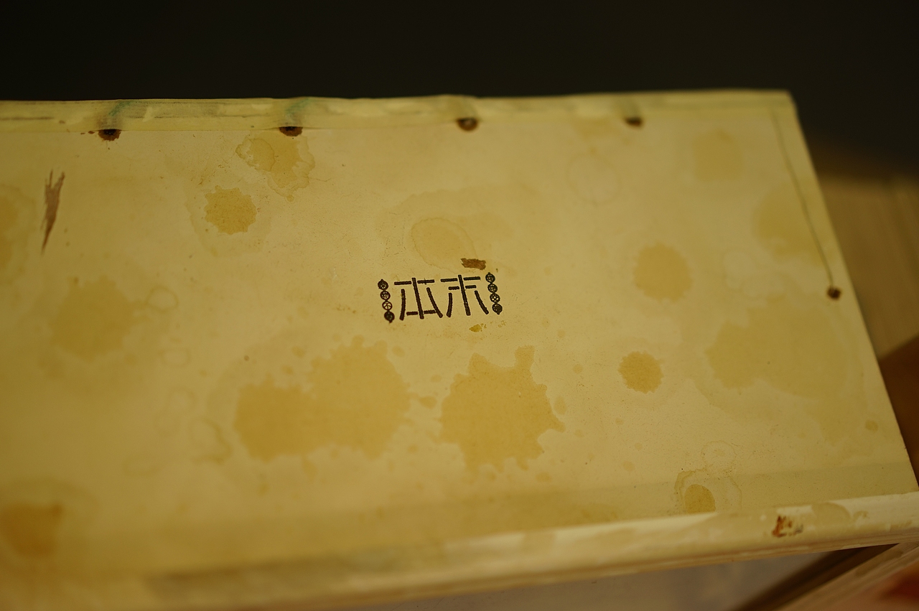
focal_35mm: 55
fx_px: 1403
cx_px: 460
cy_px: 306
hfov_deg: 36.3
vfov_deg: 24.6
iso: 100
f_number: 1.8
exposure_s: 1/160
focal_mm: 55
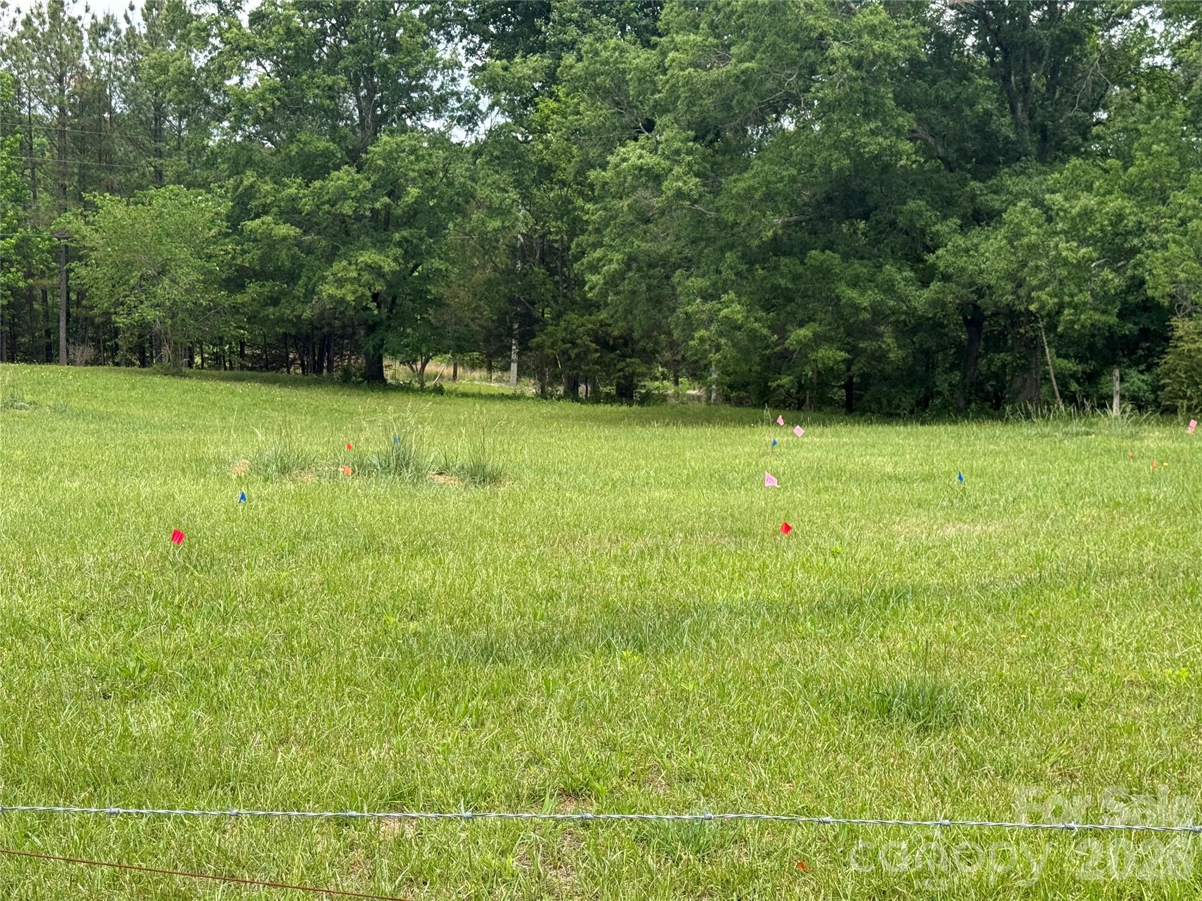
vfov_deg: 30.3
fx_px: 1667
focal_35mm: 48
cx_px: 601
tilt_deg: -6.5
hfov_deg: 39.7
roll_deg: -2.1
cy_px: 450
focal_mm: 6.76
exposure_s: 1/2415
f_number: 1.78
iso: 80
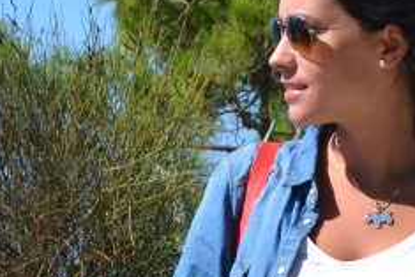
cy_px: 314
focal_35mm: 161
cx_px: 171
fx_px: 1857
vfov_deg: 8.5
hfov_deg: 12.7
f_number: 8
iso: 100
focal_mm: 30
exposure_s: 1/250
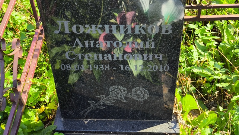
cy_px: 45
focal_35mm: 55
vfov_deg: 21.7
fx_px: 348
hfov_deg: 37.9
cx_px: 120
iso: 50
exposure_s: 1/318
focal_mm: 4.71
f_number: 1.7
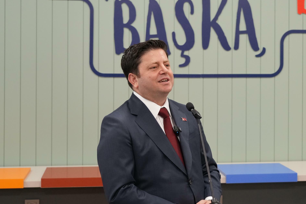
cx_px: 212
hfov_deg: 24.9
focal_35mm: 81
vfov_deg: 16.8
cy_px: 69
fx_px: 688
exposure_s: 1/160
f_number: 4
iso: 2000
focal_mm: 51
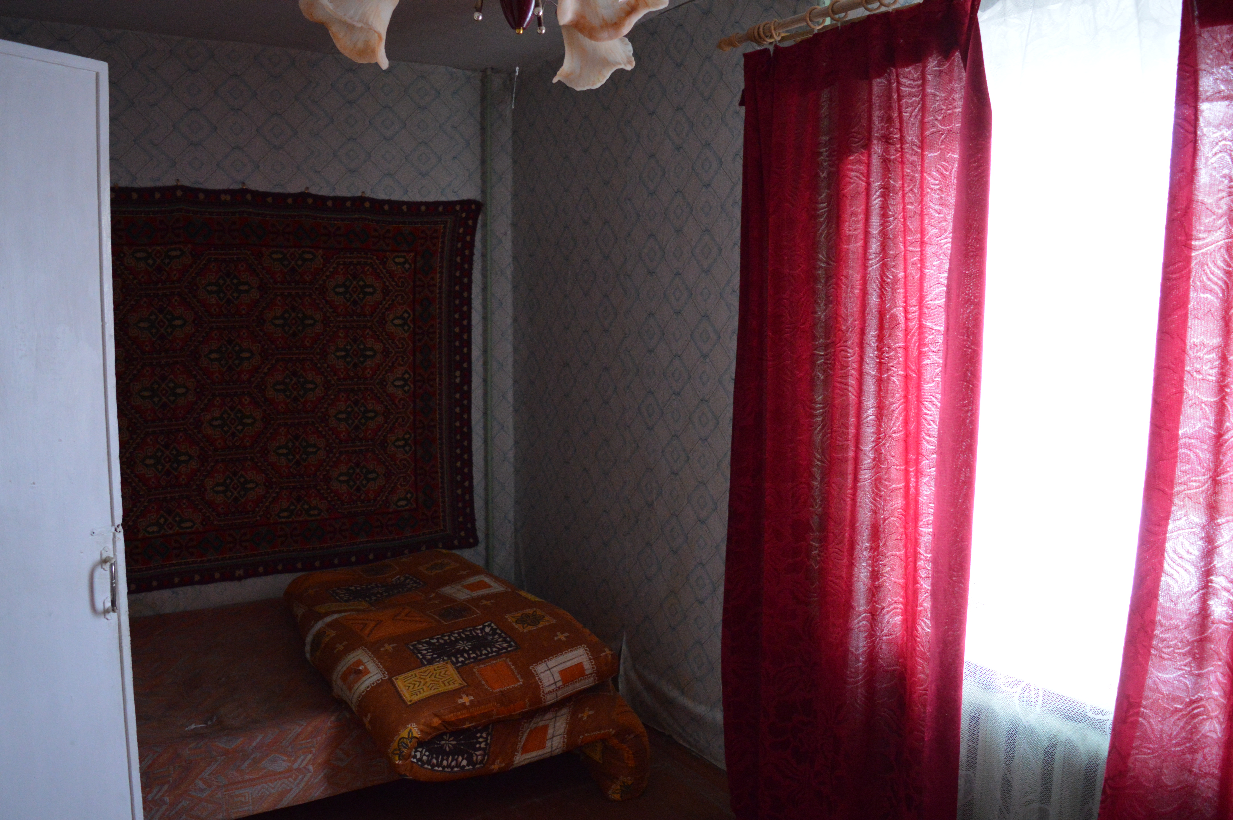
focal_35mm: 27
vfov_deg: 47.8
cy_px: 410
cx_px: 616
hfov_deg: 67.4
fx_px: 924
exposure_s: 1/60
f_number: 3.5
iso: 2000
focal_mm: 18
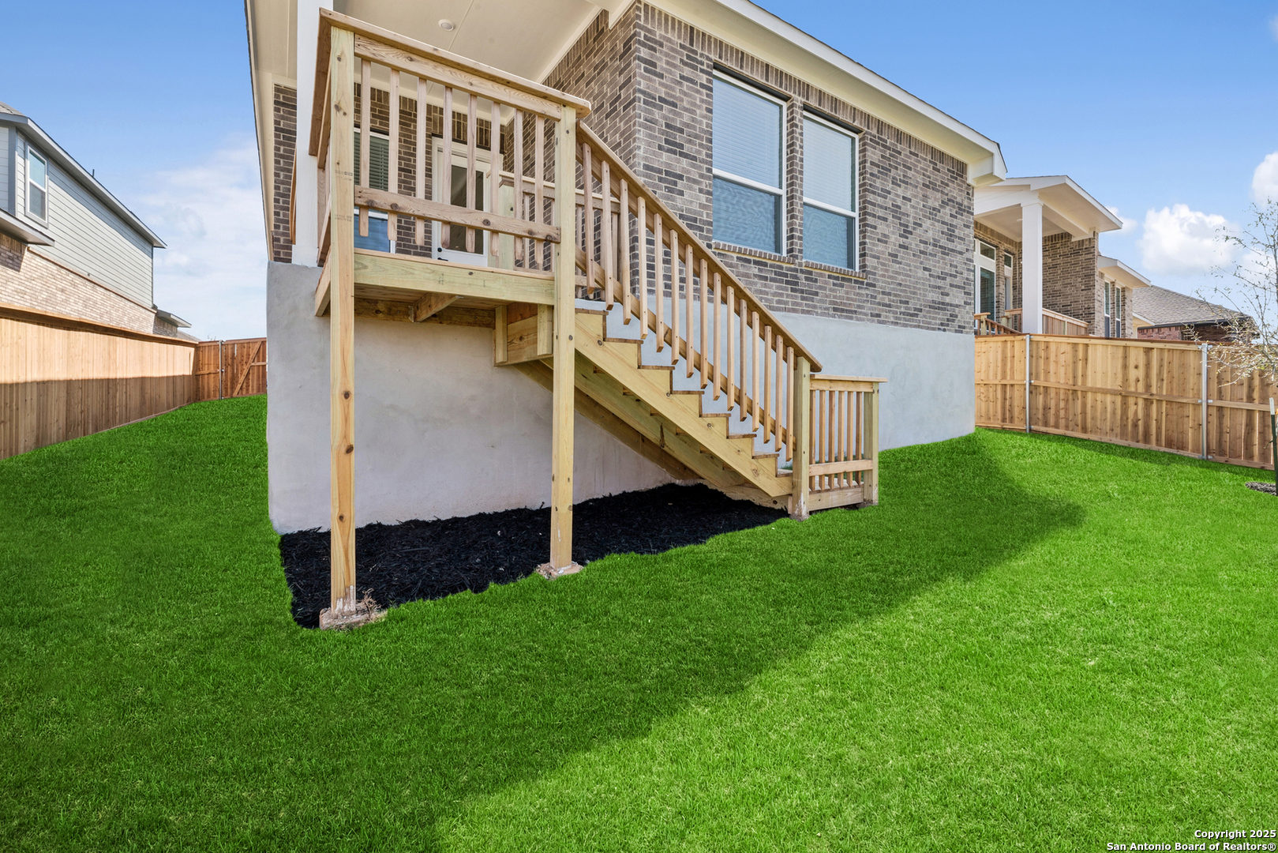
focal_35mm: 14
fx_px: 497
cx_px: 639
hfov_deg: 104.2
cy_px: 426
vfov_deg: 81.2
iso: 100
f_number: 18
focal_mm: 14
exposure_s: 1/13
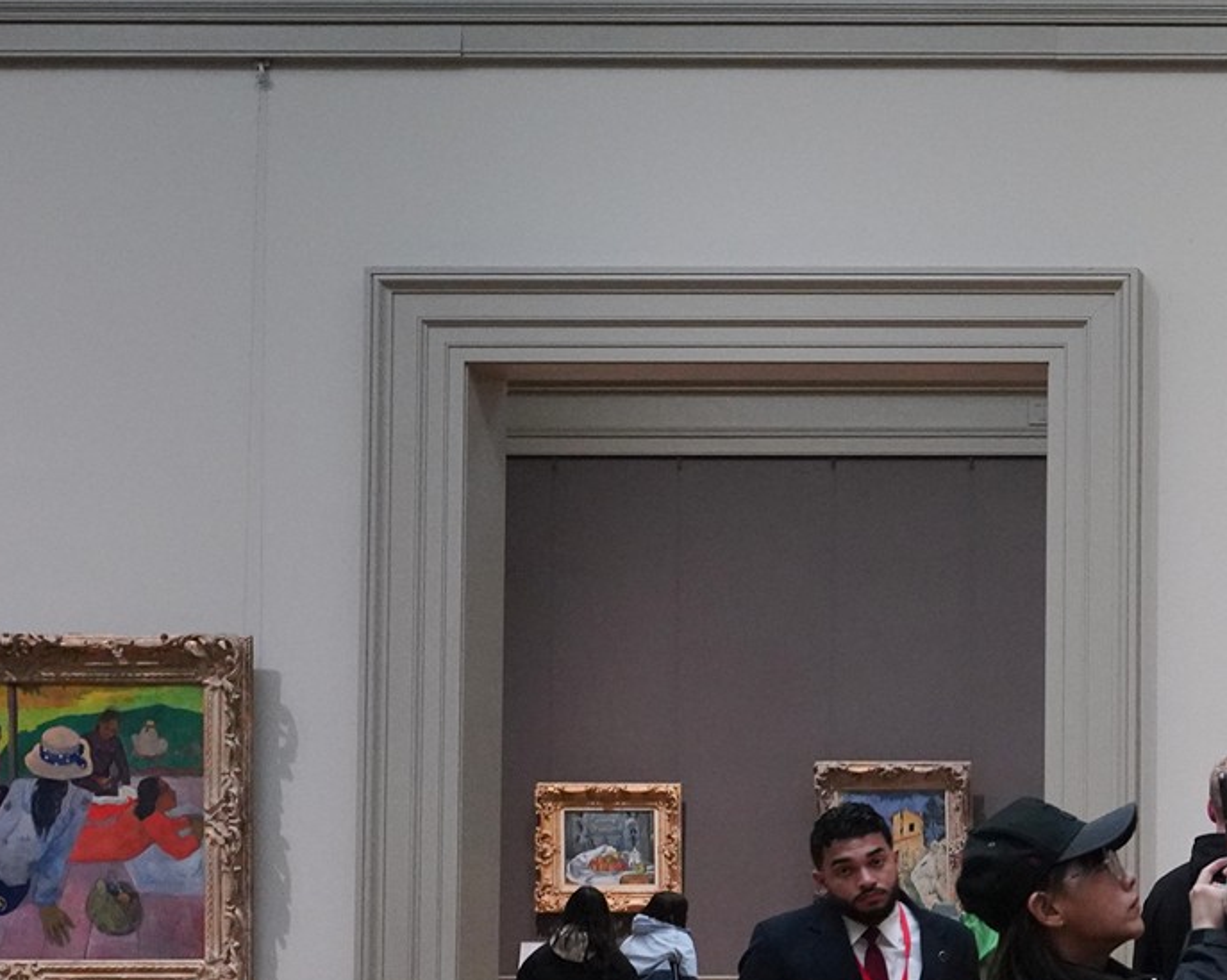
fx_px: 2977
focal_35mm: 82
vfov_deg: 18.6
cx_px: 1770
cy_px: 741
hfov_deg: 20.4
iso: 6400
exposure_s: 1/100
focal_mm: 30
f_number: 4.5
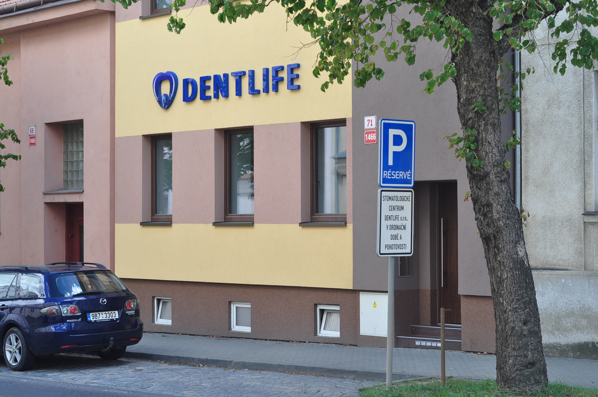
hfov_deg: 27.0
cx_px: 299
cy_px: 198
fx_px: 1244
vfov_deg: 18.1
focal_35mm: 75
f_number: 7.1
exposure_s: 1/200
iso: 400
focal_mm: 50
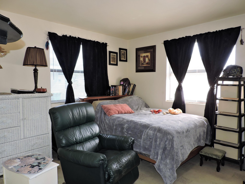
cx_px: 122
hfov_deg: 71.6
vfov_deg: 56.8
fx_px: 170
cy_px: 92
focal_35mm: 24
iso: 110
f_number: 3
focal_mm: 4.3
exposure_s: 1/40
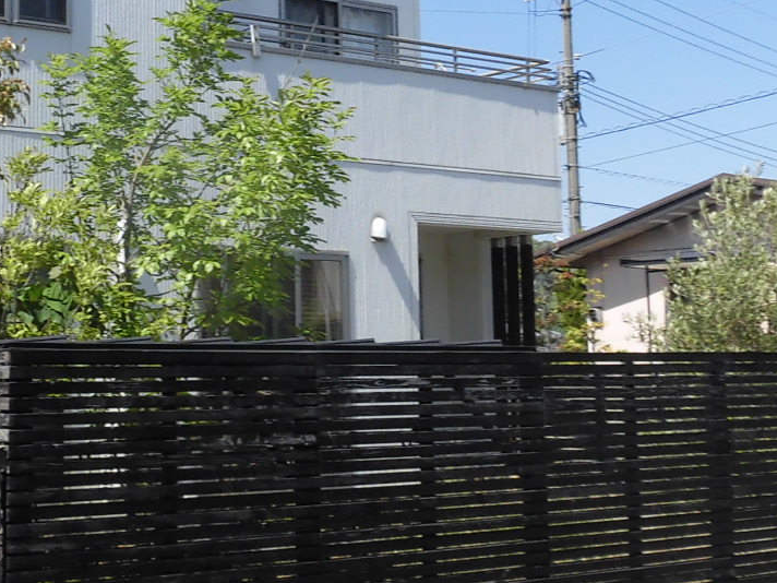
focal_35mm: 69
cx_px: 177
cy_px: 156
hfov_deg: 27.7
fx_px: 1549
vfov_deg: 21.2
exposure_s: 1/200
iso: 100
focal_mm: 4.3
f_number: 7.8
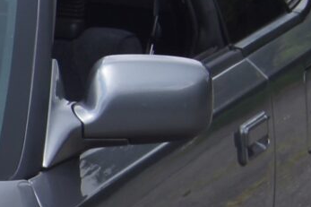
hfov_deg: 5.9
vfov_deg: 4.1
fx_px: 2867
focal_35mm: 332
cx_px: -532
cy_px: 269
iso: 100
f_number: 8
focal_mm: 30
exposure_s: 1/160
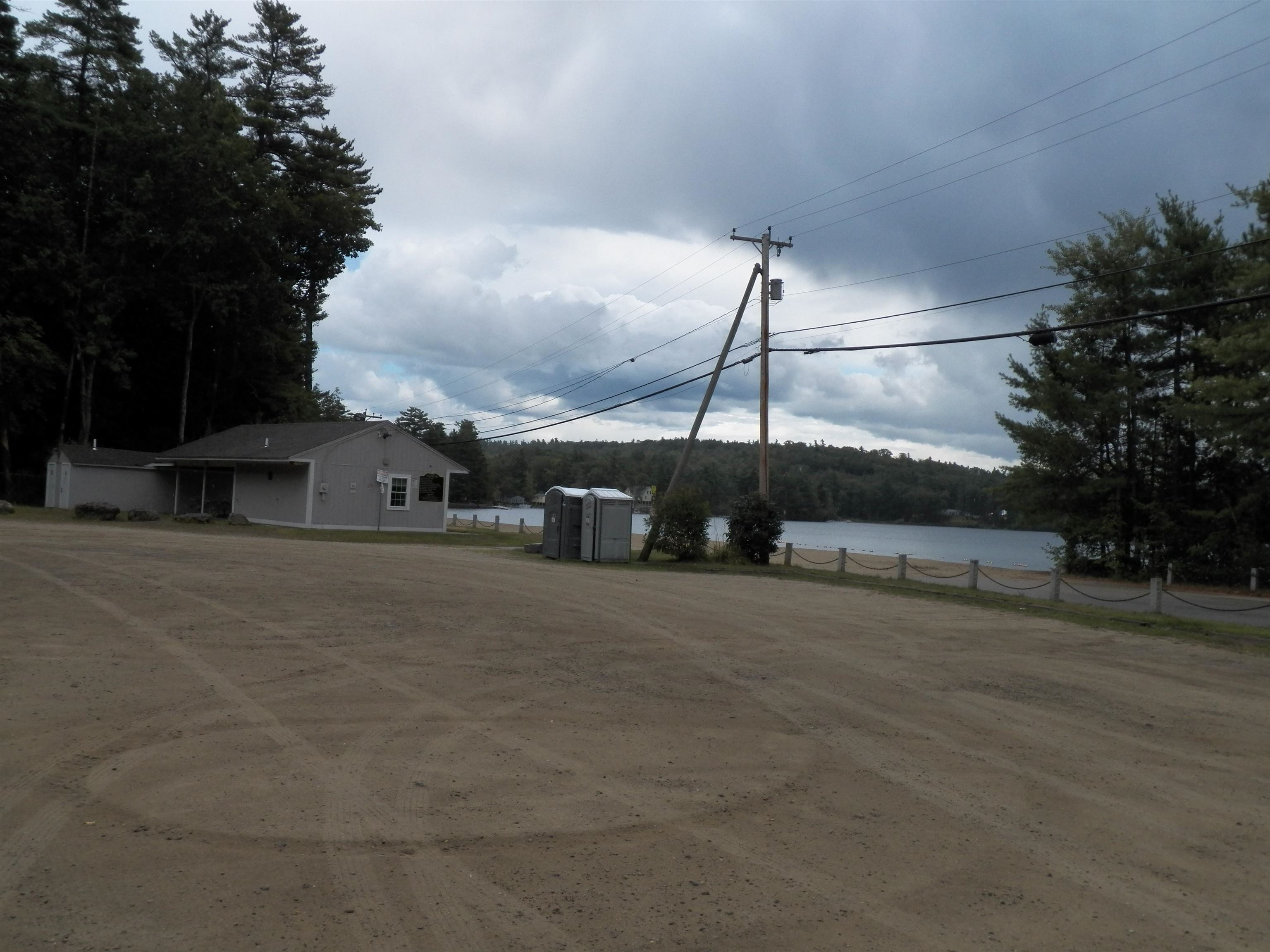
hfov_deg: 58.4
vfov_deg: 45.4
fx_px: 1137
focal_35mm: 31
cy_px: 476
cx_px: 635
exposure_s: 1/1250
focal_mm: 5.5
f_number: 4
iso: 125
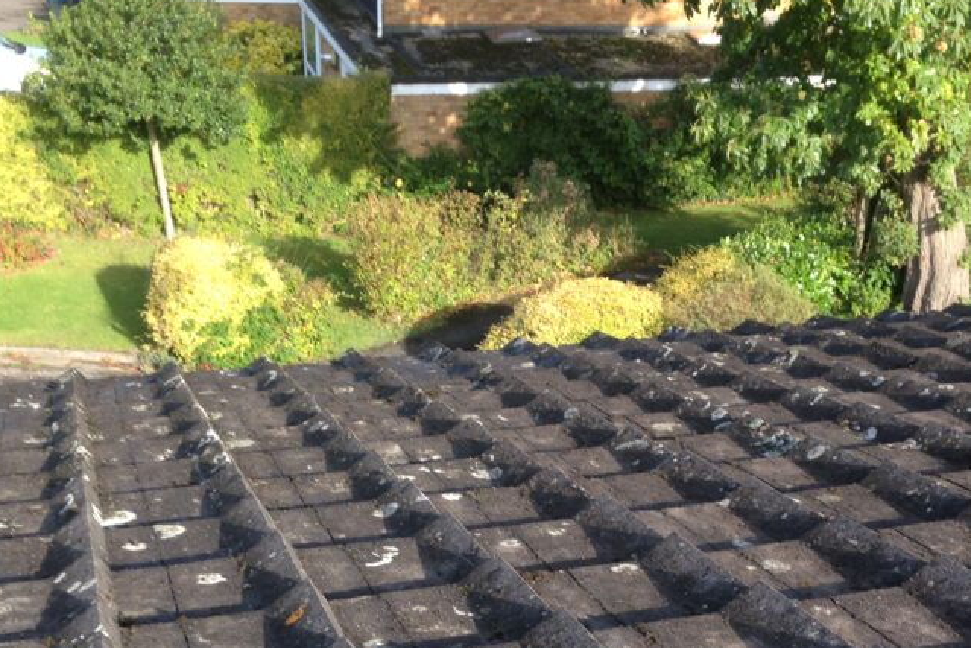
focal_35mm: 55
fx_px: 1483
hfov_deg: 36.1
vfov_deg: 24.0
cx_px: 576
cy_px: 561
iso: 50
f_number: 2.4
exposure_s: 1/304
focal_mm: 4.12
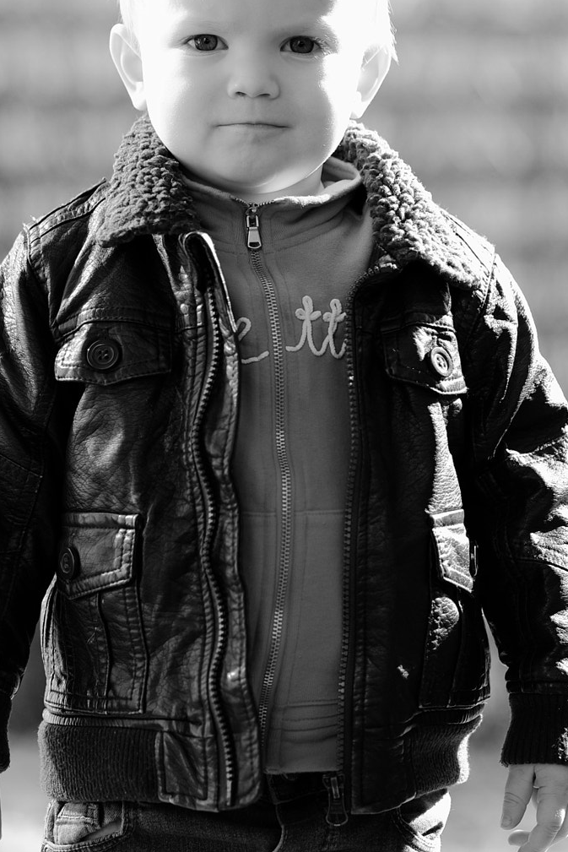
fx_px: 5063
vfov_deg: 9.6
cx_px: 252
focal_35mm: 214
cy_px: 327
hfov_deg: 6.4
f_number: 2
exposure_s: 1/750
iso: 200
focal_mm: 90
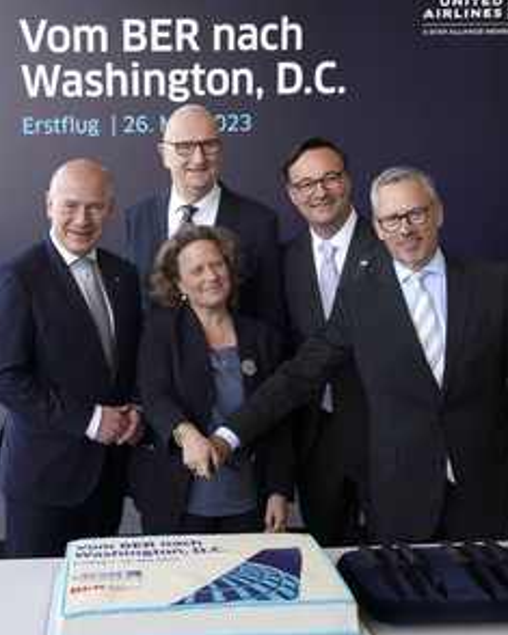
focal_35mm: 46
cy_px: 322
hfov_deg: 32.5
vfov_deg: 40.3
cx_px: 174
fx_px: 865
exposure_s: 1/400
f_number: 5
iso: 640
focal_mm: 32
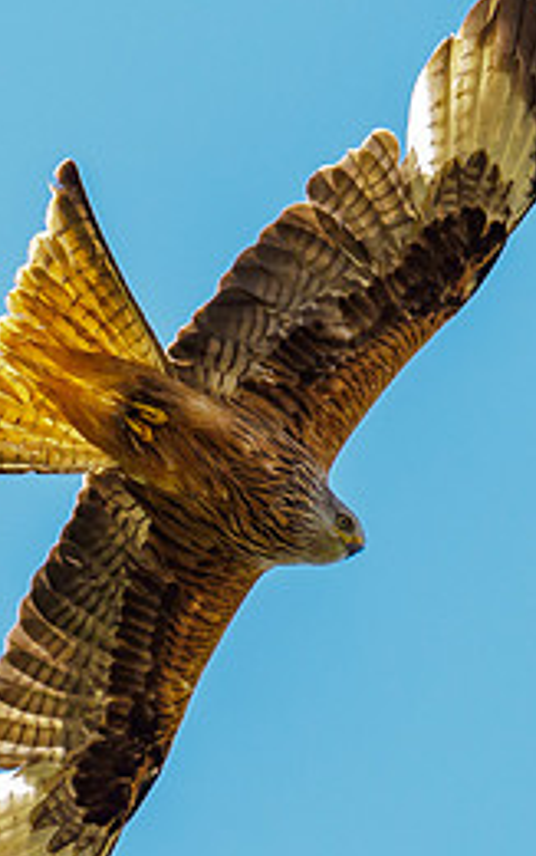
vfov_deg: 1.1
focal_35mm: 1929
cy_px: 311
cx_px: -502
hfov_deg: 0.7
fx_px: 44986
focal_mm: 300
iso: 1600
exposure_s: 1/1250
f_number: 4.5
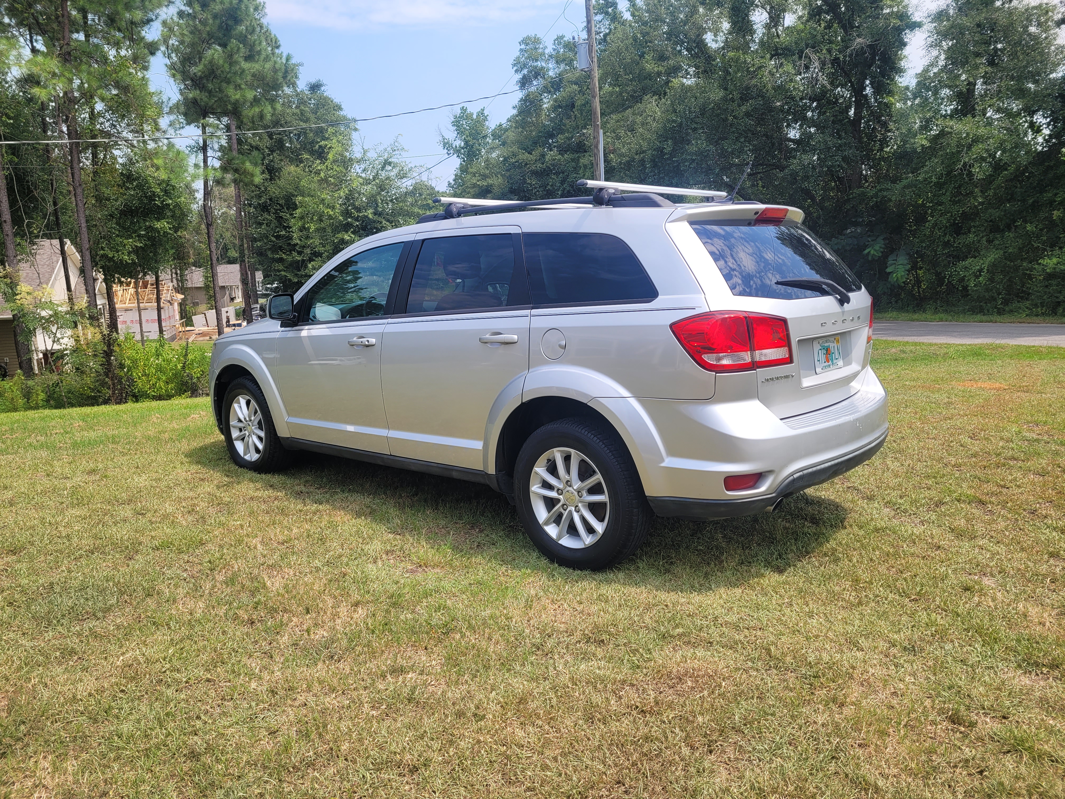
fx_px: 800
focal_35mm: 26
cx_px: 532
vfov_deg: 53.1
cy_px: 400
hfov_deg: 67.3
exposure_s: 1/1525
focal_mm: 5.4
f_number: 1.8
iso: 40
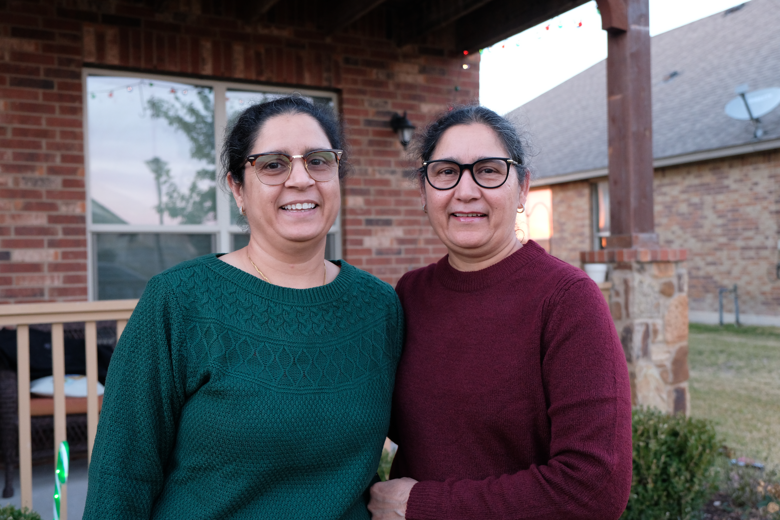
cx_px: 390
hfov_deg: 58.7
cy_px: 260
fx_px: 693
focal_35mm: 32
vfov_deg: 41.1
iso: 1250
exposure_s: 1/60
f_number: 3.2
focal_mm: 21.4
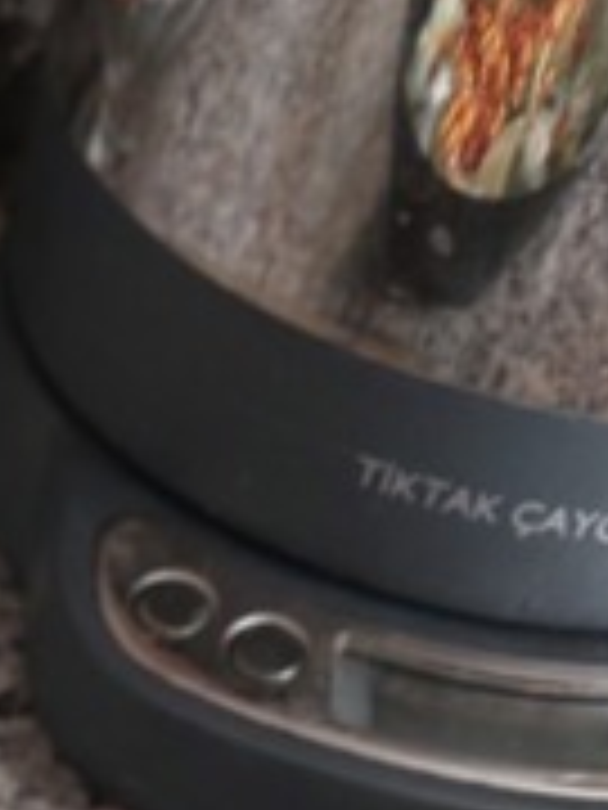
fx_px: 2693
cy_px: 1400
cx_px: -401
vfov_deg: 15.1
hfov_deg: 12.1
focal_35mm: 115
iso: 50
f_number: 1.8
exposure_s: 1/25
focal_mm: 4.6
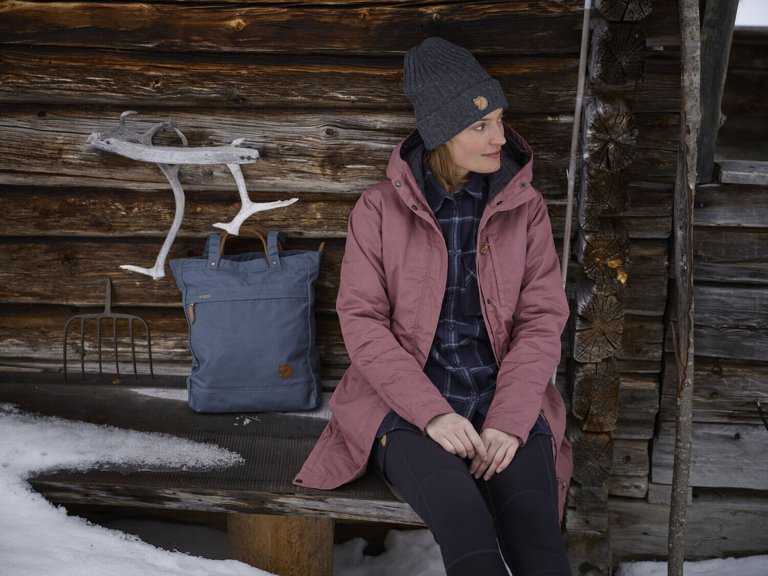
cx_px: 384
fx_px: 1131
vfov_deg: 28.6
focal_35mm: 51
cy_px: 288
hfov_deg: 37.5
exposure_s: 1/400
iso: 125
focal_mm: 64
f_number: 4
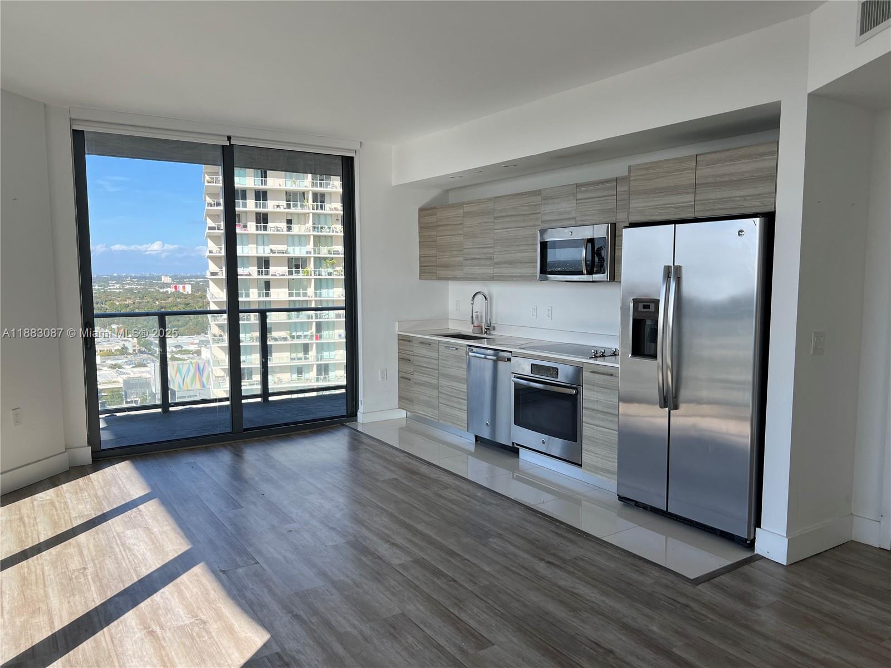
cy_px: 334
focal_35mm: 26
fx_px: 669
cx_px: 446
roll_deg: +0.1
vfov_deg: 53.1
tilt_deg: -5.5
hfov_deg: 67.3
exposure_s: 1/678
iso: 50
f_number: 1.5
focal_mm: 5.7
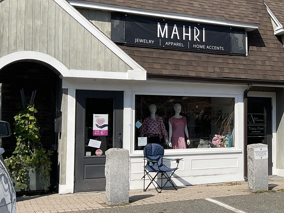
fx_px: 476
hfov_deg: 30.8
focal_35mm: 58
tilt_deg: +3.4
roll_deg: +0.0
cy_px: 104
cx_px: 283
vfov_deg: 25.2
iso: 16
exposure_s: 1/2667
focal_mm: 3
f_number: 1.8
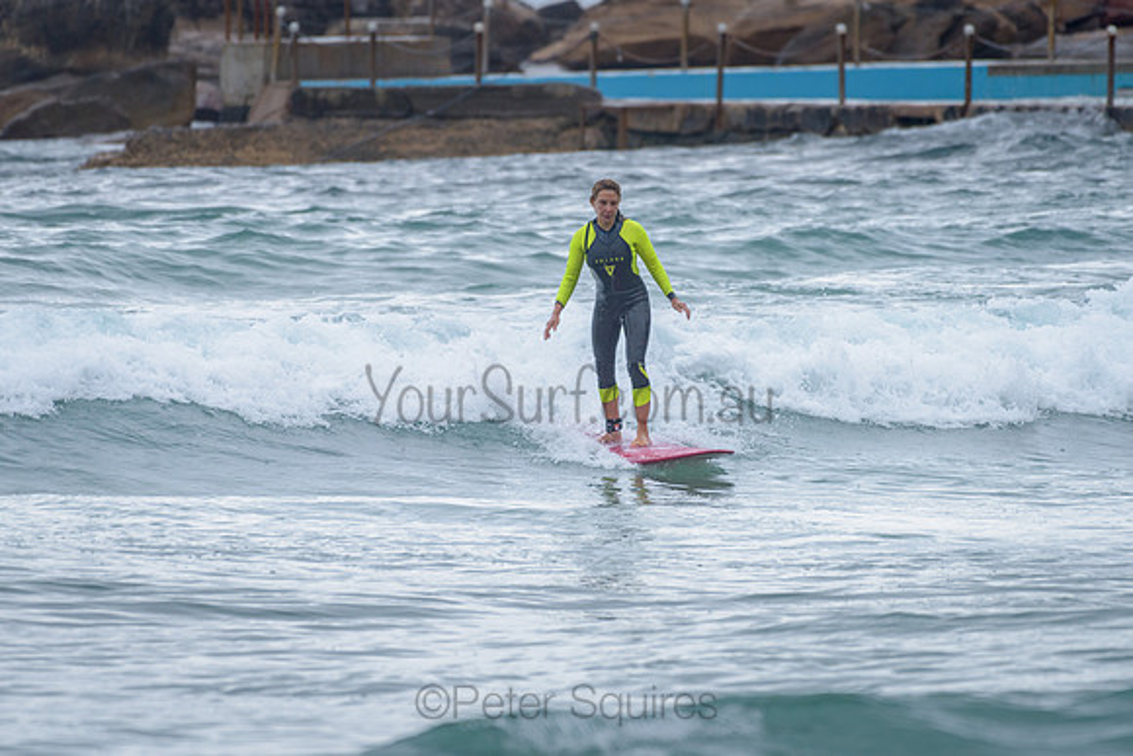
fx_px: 19303
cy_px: 346
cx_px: 594
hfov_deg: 3.4
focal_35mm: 613
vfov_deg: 2.2
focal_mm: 500
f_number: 5.6
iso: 400
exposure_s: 1/1250
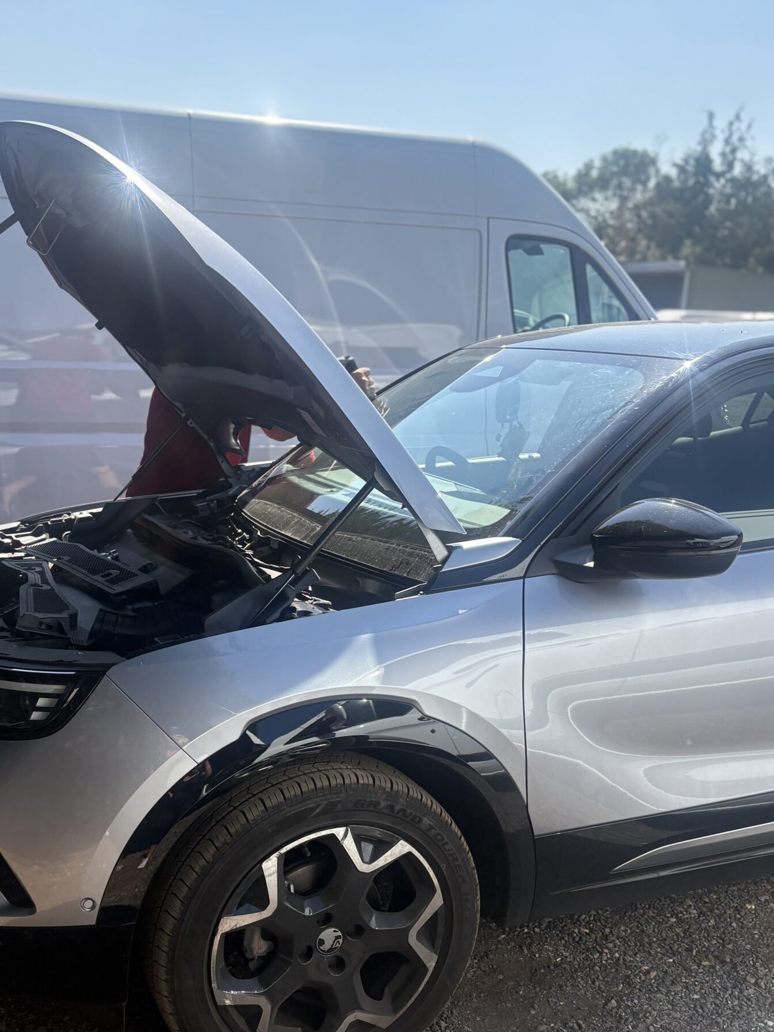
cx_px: 322
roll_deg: -1.5
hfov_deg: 38.6
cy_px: 644
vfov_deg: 49.7
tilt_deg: -15.4
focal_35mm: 37
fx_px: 1103
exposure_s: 1/2208
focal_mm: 5.96
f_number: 1.6
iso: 64
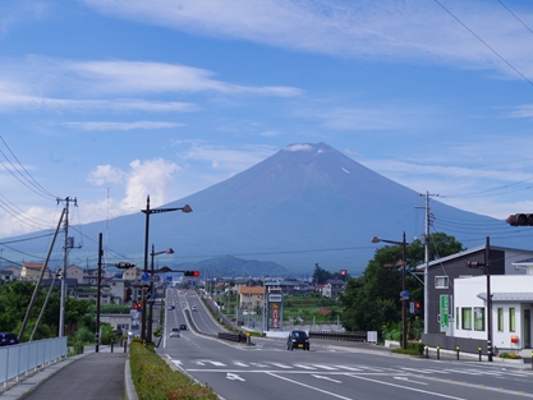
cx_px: 302
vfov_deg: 24.6
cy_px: 194
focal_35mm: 60
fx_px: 917
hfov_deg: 32.4
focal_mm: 35
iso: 100
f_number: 11
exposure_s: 1/160
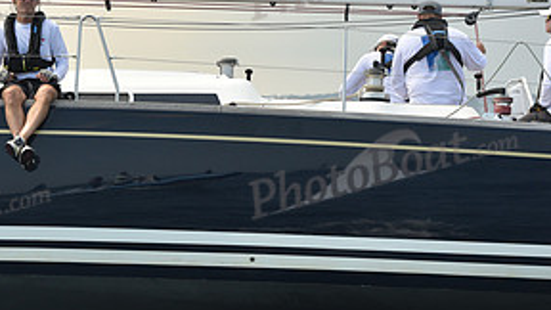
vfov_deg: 7.2
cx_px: 151
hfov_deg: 12.7
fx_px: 2469
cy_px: 97
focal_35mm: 169
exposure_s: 1/800
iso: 250
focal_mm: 80
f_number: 6.3
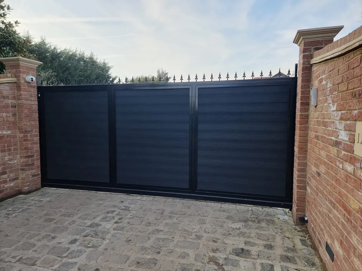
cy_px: 136
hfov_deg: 71.6
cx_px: 181
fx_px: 251
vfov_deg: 56.8
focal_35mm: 24
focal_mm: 6.7
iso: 50
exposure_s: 1/233
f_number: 1.8
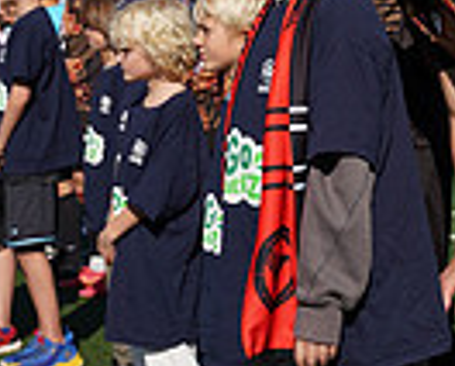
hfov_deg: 15.7
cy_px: -178
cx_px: 658
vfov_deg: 12.9
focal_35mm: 114
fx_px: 1536
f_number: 4.5
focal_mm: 27.7
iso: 100
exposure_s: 1/1250
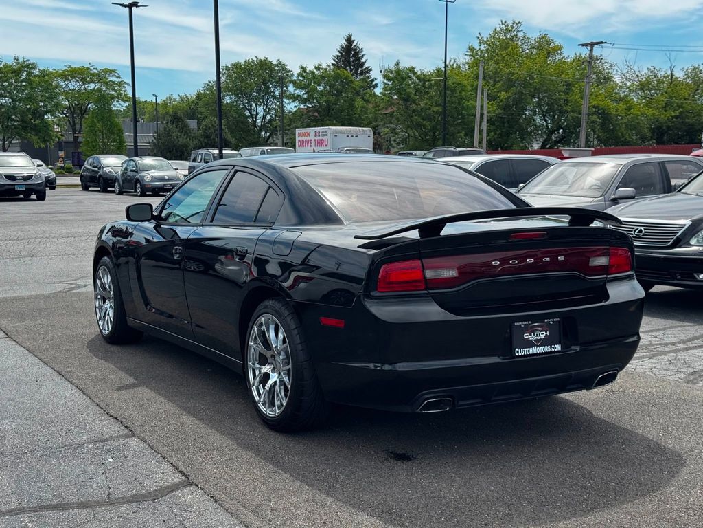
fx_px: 975
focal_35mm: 48
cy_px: 264
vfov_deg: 30.3
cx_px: 352
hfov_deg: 39.7
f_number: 1.78
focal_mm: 6.76
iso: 64
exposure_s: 1/3096
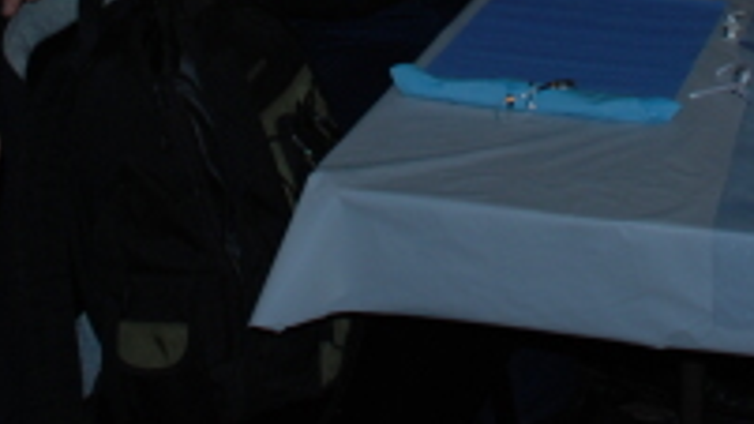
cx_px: 461
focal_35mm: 100
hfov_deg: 21.3
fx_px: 1999
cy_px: -371
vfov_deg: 11.2
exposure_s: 1/60
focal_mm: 20
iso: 200
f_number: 3.8
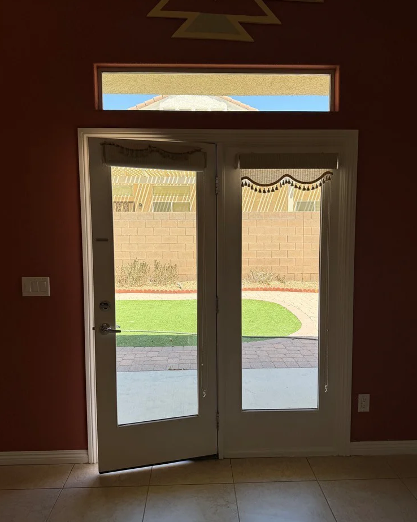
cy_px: 256
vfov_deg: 66.0
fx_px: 401
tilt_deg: -4.3
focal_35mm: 26
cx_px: 211
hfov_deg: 54.9
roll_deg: +0.7
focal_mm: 6.76
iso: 80
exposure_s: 1/979
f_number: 1.78
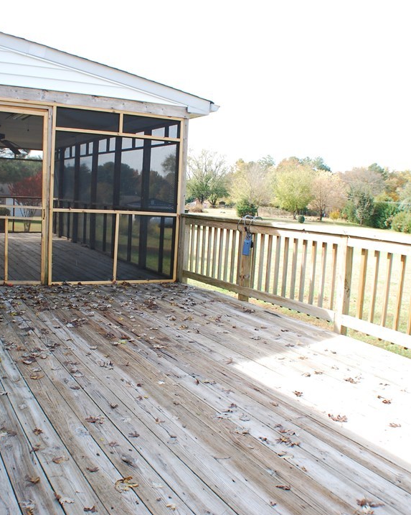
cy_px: 259
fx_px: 680
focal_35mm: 45
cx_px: 154
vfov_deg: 41.4
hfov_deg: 33.5
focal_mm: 21
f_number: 9
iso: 200
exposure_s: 1/100
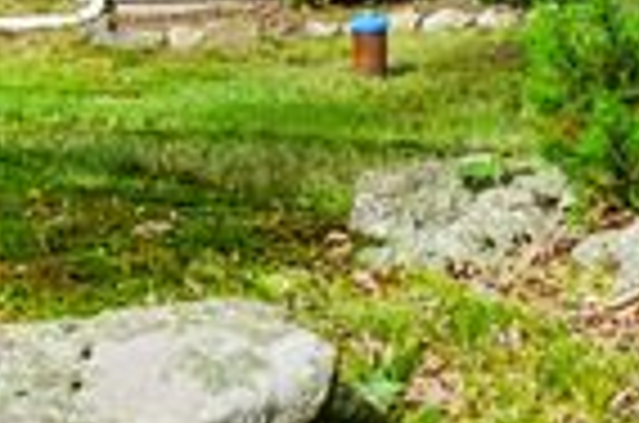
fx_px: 2001
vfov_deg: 11.5
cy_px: -227
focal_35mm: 113
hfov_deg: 15.7
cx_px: 1116
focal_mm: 32
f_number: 6.3
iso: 100
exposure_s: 1/200
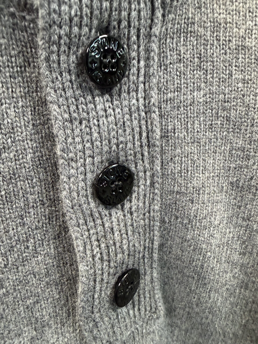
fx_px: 239
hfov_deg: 56.8
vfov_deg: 71.6
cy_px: 172
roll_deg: +4.5
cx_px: 129
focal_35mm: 24
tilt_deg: -11.6
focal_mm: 2.22
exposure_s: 1/60
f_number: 2.2
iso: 400
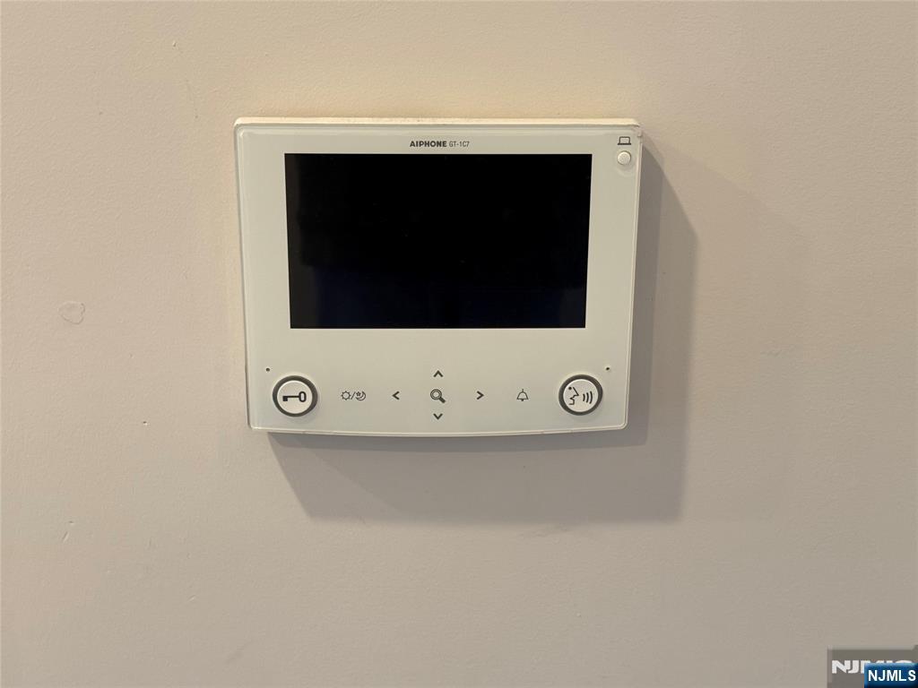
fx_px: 1273
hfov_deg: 39.7
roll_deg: -0.6
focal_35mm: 48
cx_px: 459
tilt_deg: -15.4
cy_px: 344
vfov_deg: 30.3
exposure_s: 1/60
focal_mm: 6.76
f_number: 1.78
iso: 160
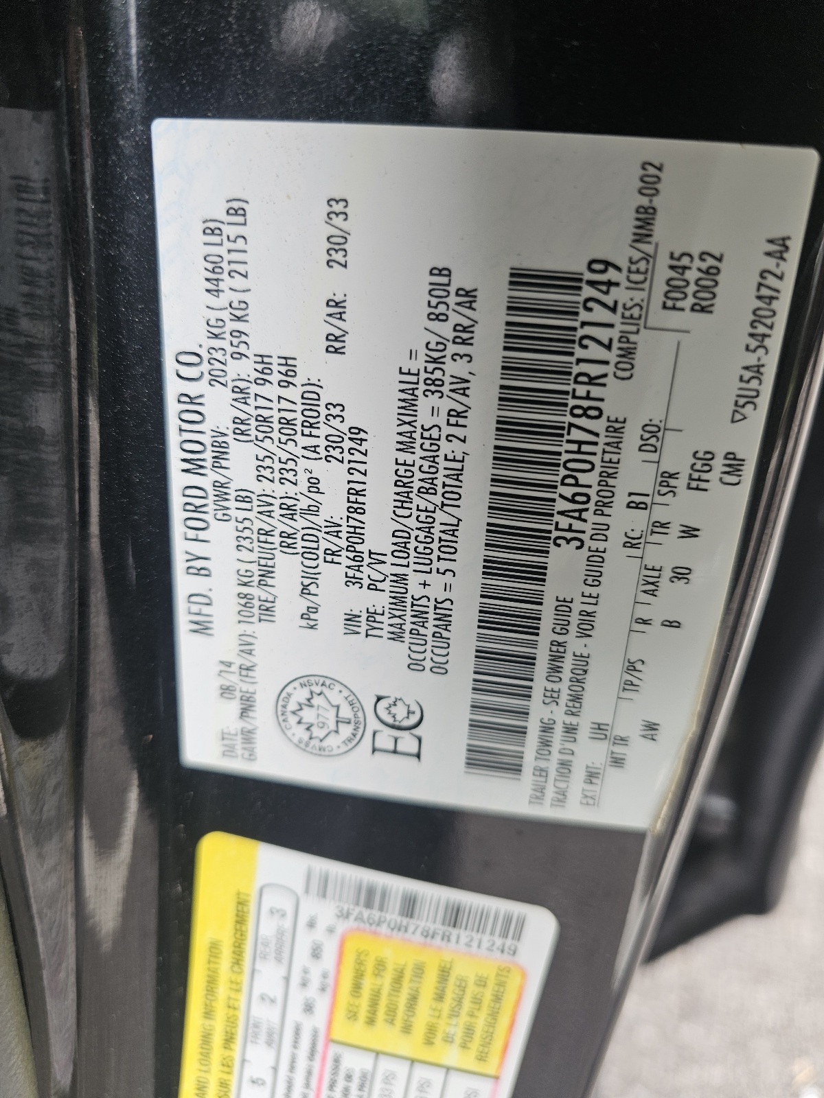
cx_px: 412
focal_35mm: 23
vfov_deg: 73.9
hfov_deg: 58.9
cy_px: 549
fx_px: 730
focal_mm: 6.3
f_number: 1.7
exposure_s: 1/182
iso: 64
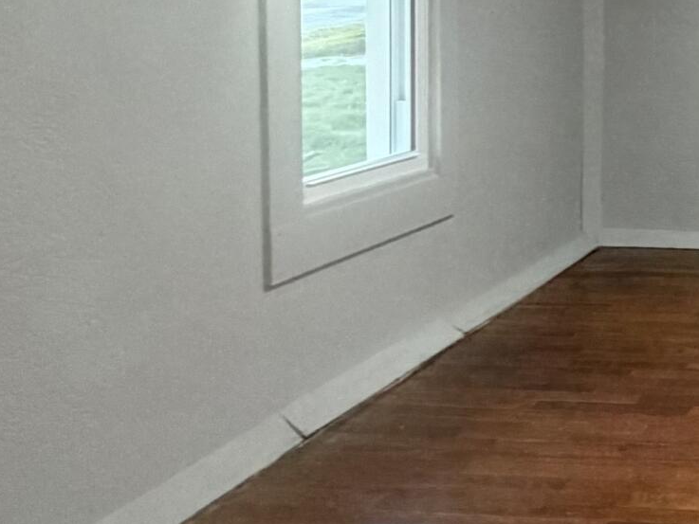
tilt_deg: -5.2
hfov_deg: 28.6
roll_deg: +0.4
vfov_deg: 25.2
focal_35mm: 57
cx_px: 873
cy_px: 94
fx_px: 1151
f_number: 2.2
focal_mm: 2.22
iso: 500
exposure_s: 1/60
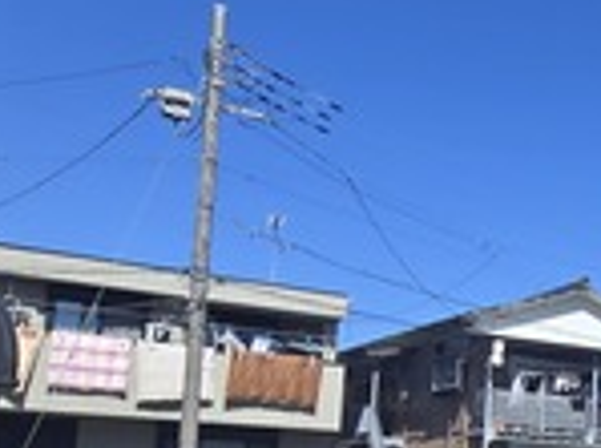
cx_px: 1008
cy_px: 420
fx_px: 970
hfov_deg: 23.3
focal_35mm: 56
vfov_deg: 25.1
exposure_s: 1/2417
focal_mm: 2.2
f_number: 2.2
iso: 50
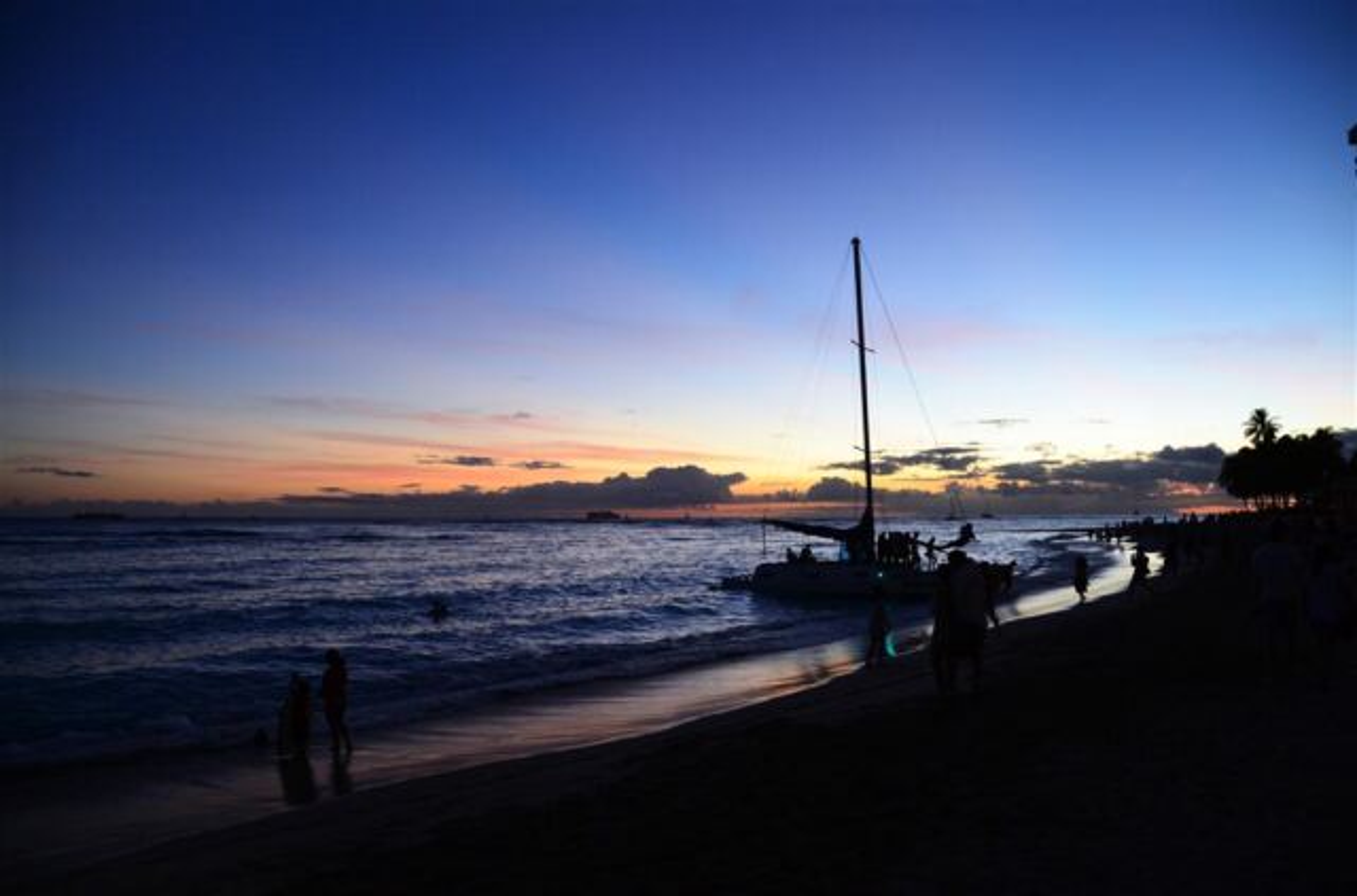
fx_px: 1015
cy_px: 448
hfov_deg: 67.5
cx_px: 678
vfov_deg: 47.7
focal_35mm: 27
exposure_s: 1/60
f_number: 4
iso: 560
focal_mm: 18
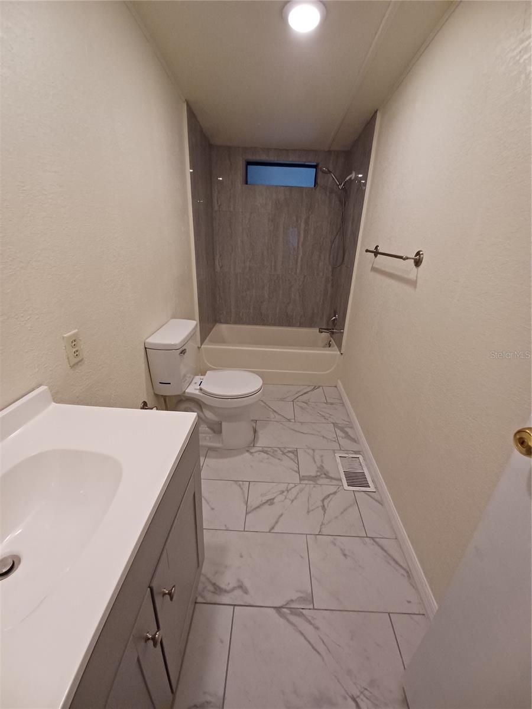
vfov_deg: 106.2
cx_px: 266
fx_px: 266
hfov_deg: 89.9
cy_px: 354
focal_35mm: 13
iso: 160
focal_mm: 1.42
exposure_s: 1/60
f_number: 2.2
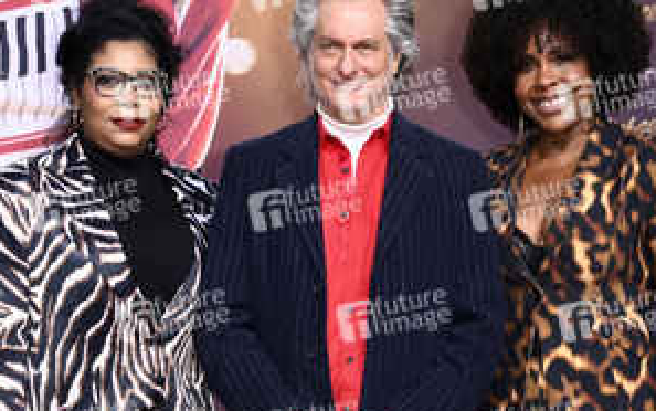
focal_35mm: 139
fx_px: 2486
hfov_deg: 15.0
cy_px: 261
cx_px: 335
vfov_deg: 9.4
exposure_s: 1/250
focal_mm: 90
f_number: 5.6
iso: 400
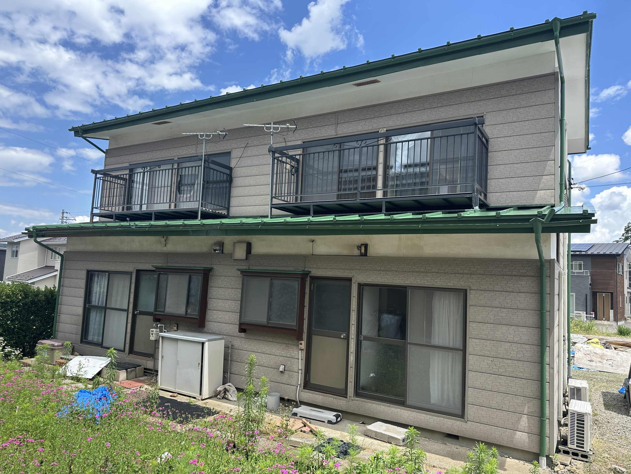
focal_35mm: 24
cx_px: 316
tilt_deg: +6.3
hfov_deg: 71.6
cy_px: 237
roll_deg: -2.4
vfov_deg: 56.8
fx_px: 437
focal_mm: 6.86
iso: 80
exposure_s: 1/1453
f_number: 1.78
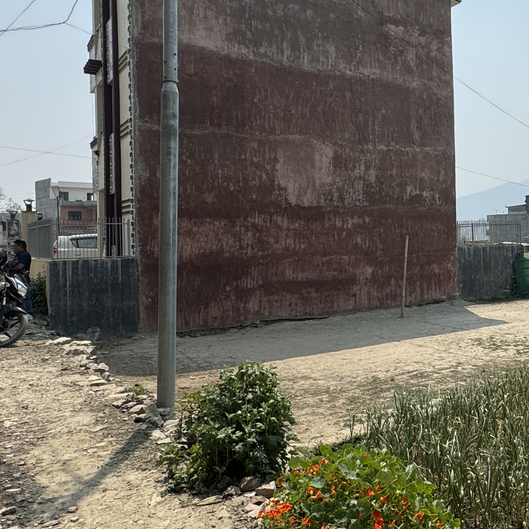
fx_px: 605
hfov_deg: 43.2
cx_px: 476
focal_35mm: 35
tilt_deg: +0.7
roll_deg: +1.8
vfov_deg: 47.1
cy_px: 231
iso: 50
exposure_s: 1/2770
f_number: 2.2
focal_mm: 2.22
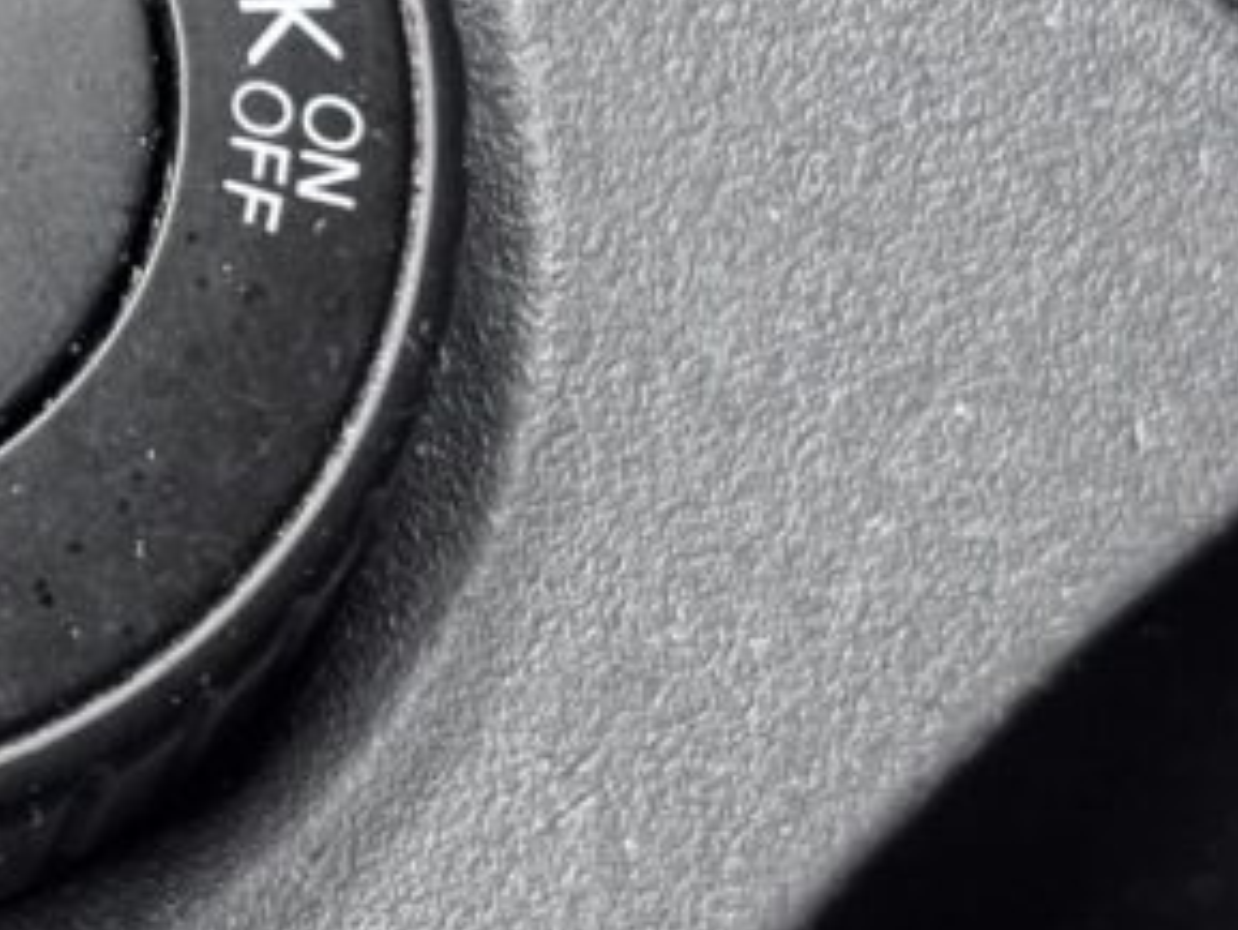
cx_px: -394
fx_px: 6082
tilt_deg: -73.9
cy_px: 193
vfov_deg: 8.7
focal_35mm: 170
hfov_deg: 11.3
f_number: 1.78
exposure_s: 1/40
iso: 400
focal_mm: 6.76
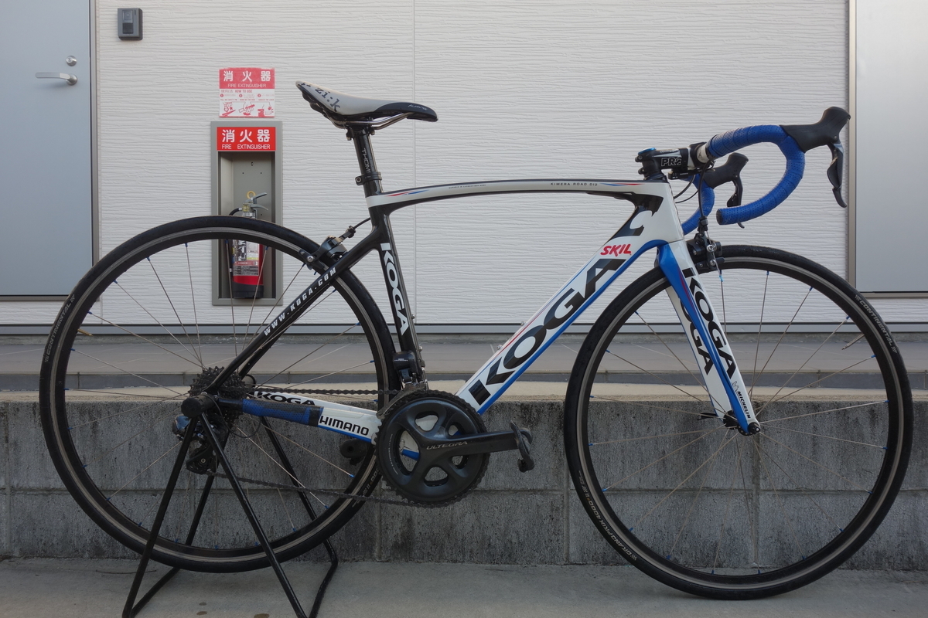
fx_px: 722
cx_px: 464
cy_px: 309
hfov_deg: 65.5
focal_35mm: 28
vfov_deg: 46.4
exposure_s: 1/125
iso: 125
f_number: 5.6
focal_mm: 10.4
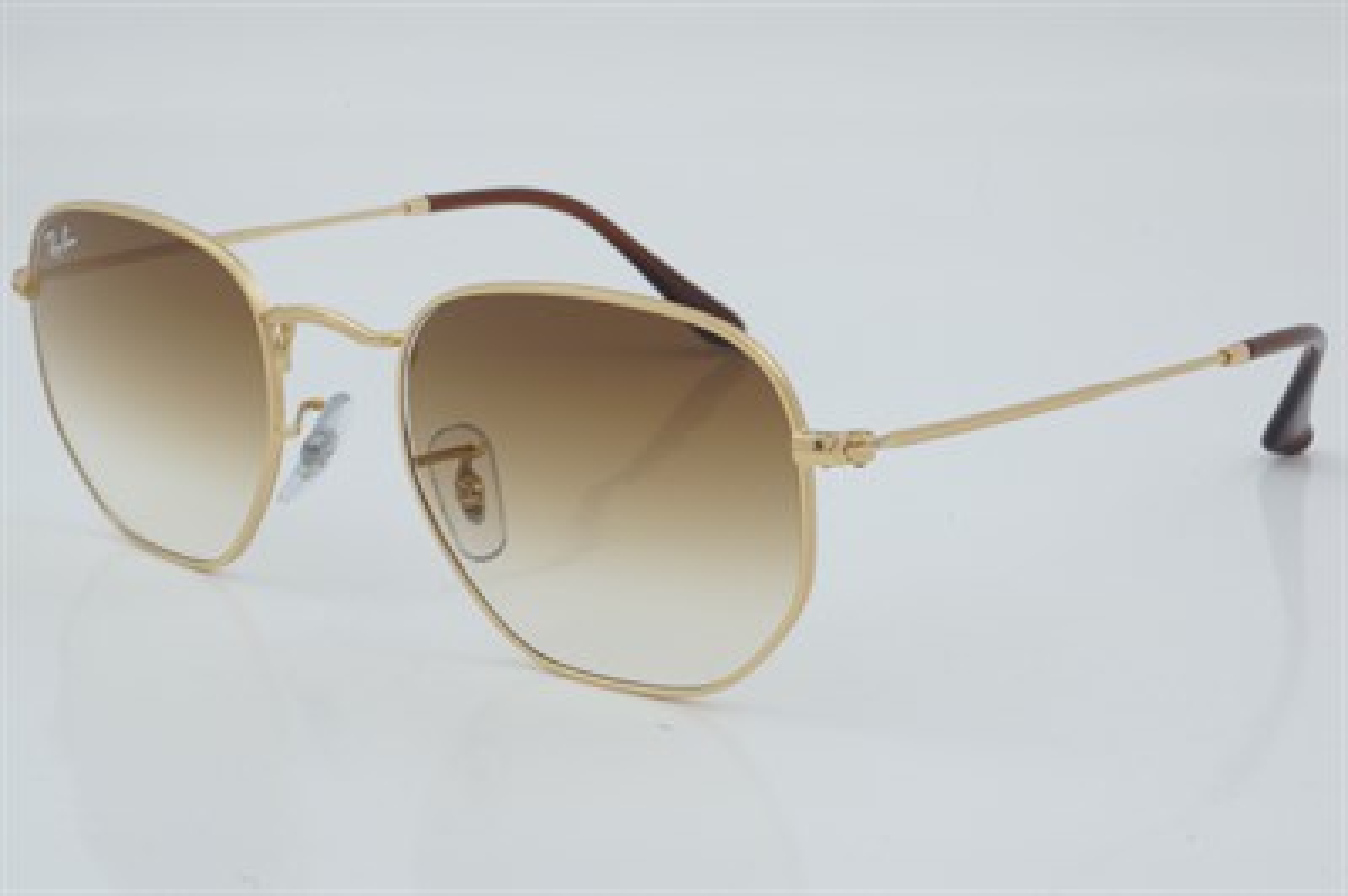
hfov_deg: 27.0
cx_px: 674
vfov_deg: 18.2
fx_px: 2806
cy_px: 448
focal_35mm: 75
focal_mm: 50
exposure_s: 1/4
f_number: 29
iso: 100
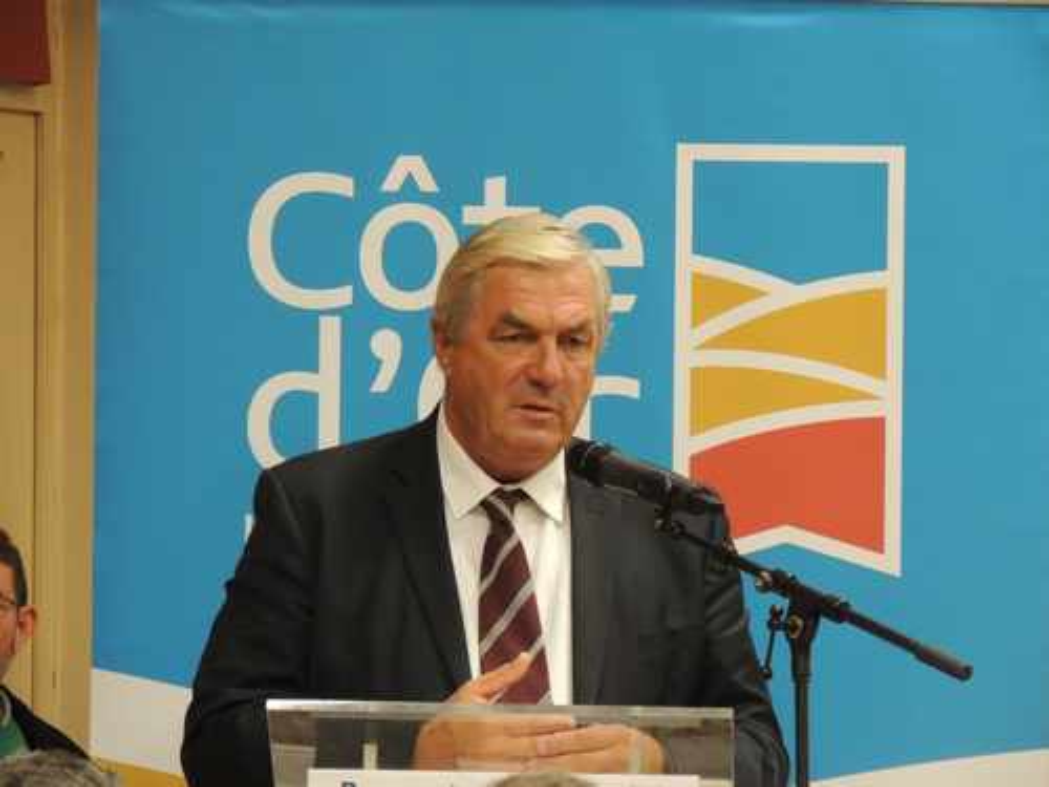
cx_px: 524
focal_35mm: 325
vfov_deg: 4.6
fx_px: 9849
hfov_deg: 6.1
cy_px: 394
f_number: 4.8
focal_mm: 57.9
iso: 800
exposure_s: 1/15
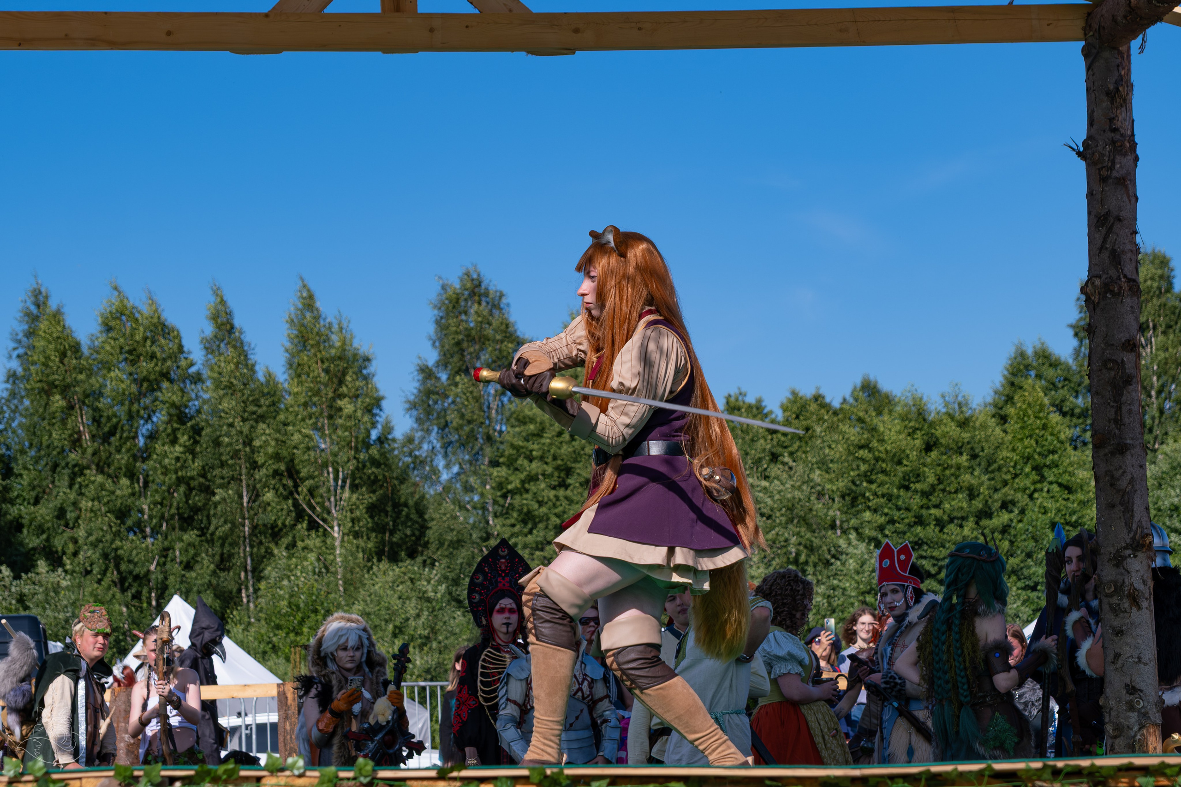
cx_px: 624
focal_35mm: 83
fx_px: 2723
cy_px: 354
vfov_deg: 16.5
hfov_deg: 24.5
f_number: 4
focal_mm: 44.1
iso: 160
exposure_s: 1/1600
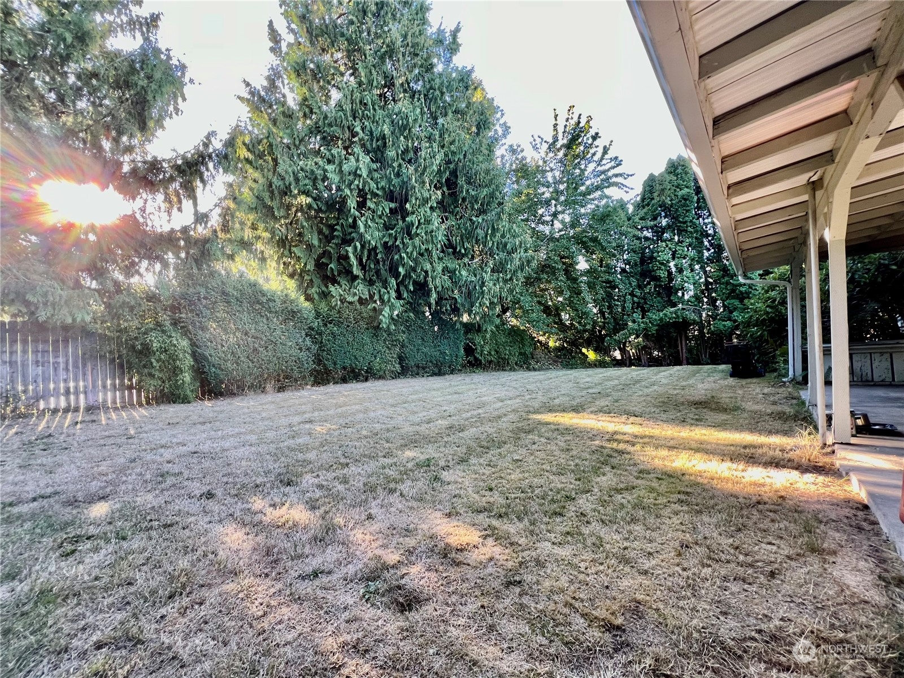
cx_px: 452
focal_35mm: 13
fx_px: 339
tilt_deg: +0.4
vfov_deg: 89.9
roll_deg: +2.5
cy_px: 339
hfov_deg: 106.2
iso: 125
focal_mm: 1.57
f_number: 1.8
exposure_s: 1/99
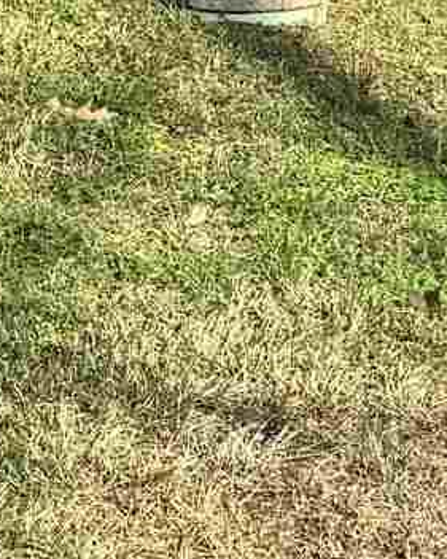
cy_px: -460
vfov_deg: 9.0
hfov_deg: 7.5
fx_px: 3389
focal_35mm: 205
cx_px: 460
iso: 80
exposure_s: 1/2105
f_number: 1.78
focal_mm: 6.76
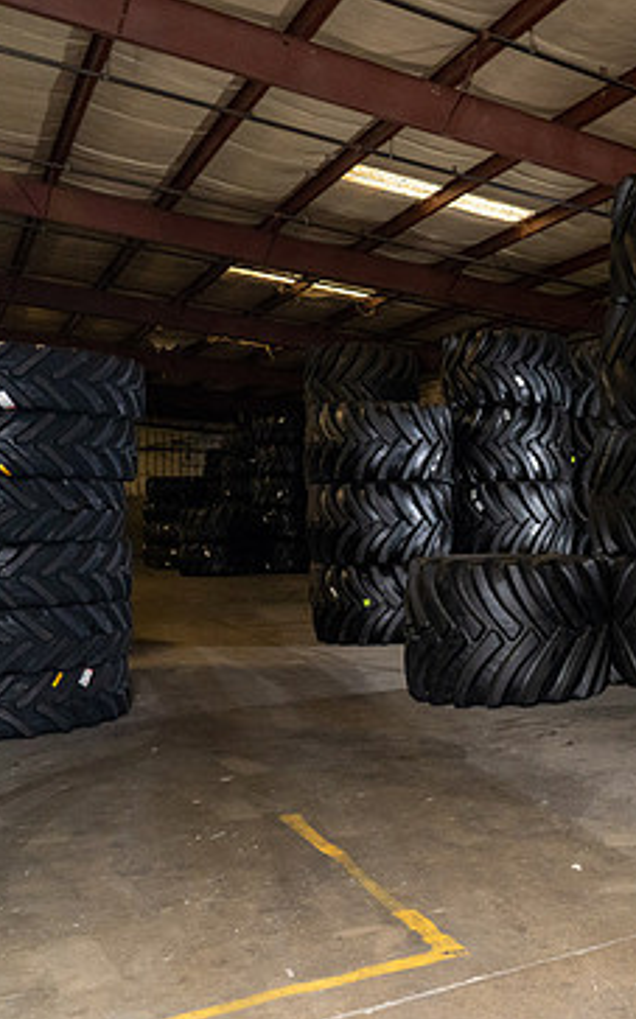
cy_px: 494
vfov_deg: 50.4
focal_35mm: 39
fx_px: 1083
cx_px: 751
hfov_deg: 28.7
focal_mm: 24
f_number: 5.6
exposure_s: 1/60
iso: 3200
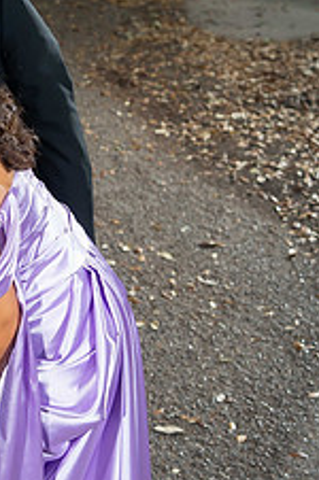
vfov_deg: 22.6
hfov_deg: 13.3
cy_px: 171
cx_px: -293
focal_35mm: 90
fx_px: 1200
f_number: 3.2
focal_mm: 35
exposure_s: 1/200
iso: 200
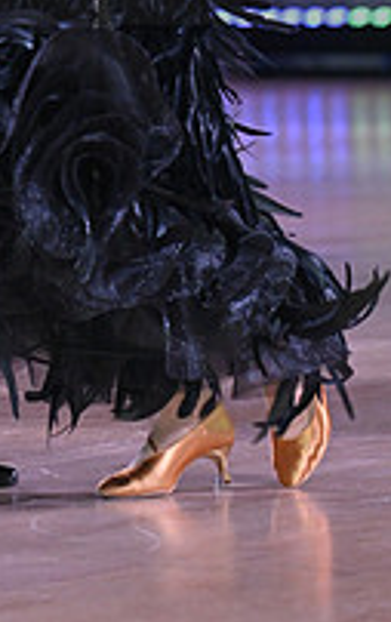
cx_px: -8
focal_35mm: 584
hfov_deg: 2.3
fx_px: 9915
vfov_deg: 3.6
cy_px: -77
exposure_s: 1/400
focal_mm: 200
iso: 3200
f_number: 5
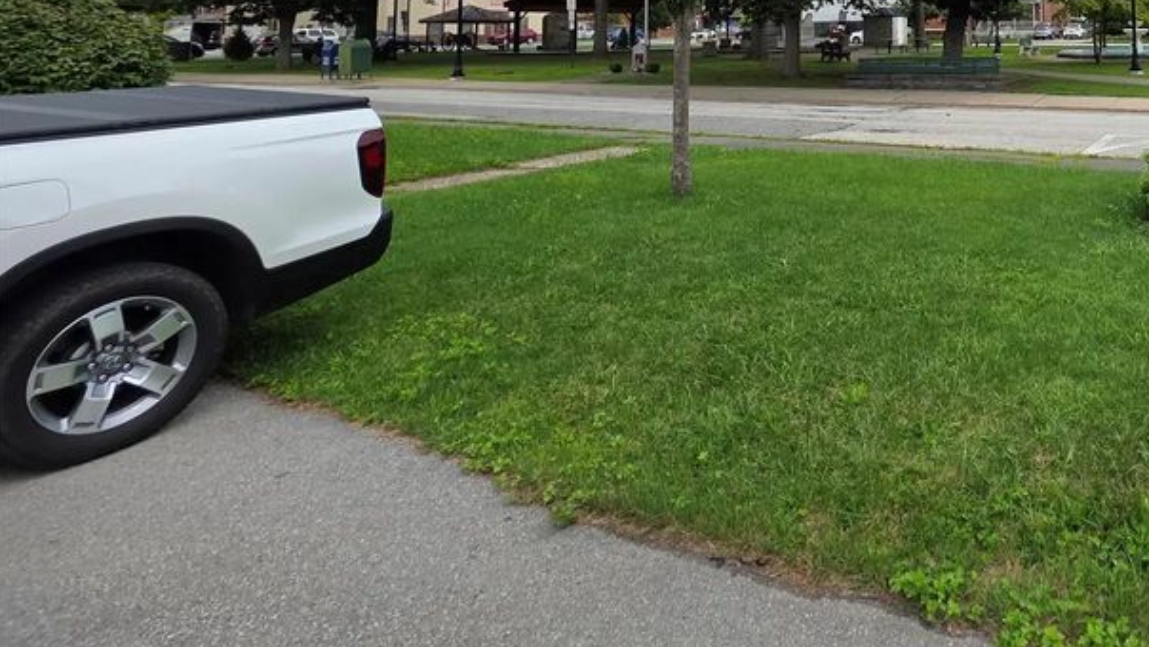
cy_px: -23
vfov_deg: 40.7
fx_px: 731
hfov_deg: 66.7
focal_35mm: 24
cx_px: 970
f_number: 1.9
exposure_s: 1/2077
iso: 40
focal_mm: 2.2
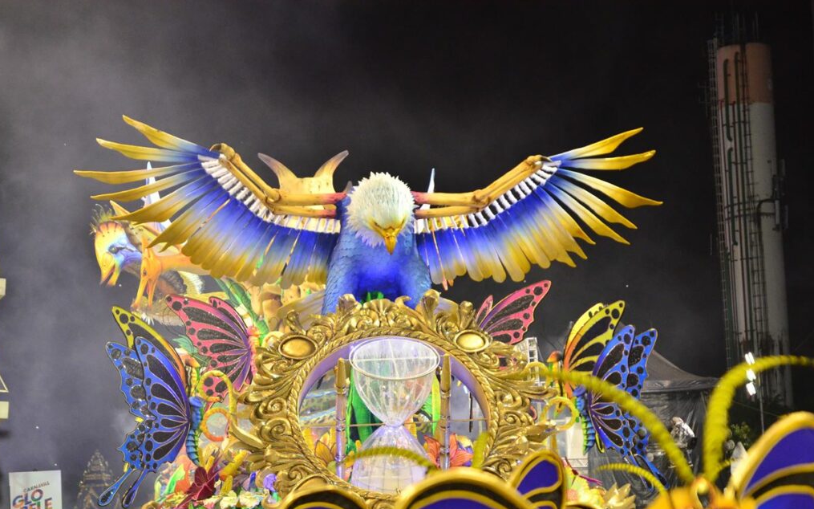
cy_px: 273
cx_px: 404
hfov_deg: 19.3
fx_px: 2395
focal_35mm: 108
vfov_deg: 12.1
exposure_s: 1/500
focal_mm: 70
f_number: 2.8
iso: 1600
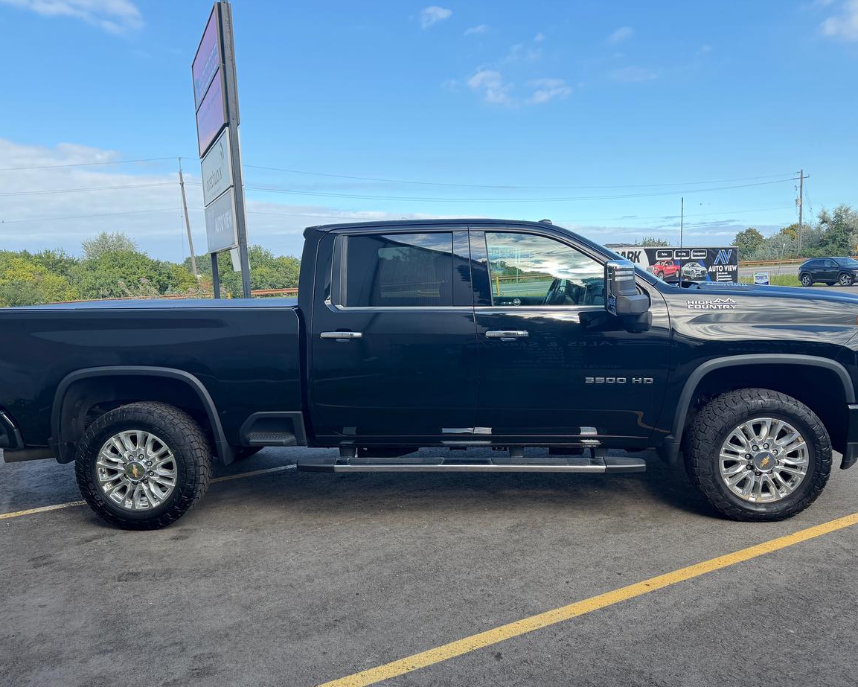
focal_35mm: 26
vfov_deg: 54.9
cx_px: 432
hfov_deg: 66.0
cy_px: 356
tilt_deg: -7.2
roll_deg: +2.9
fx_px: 660
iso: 100
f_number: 1.78
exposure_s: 1/637
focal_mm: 6.76
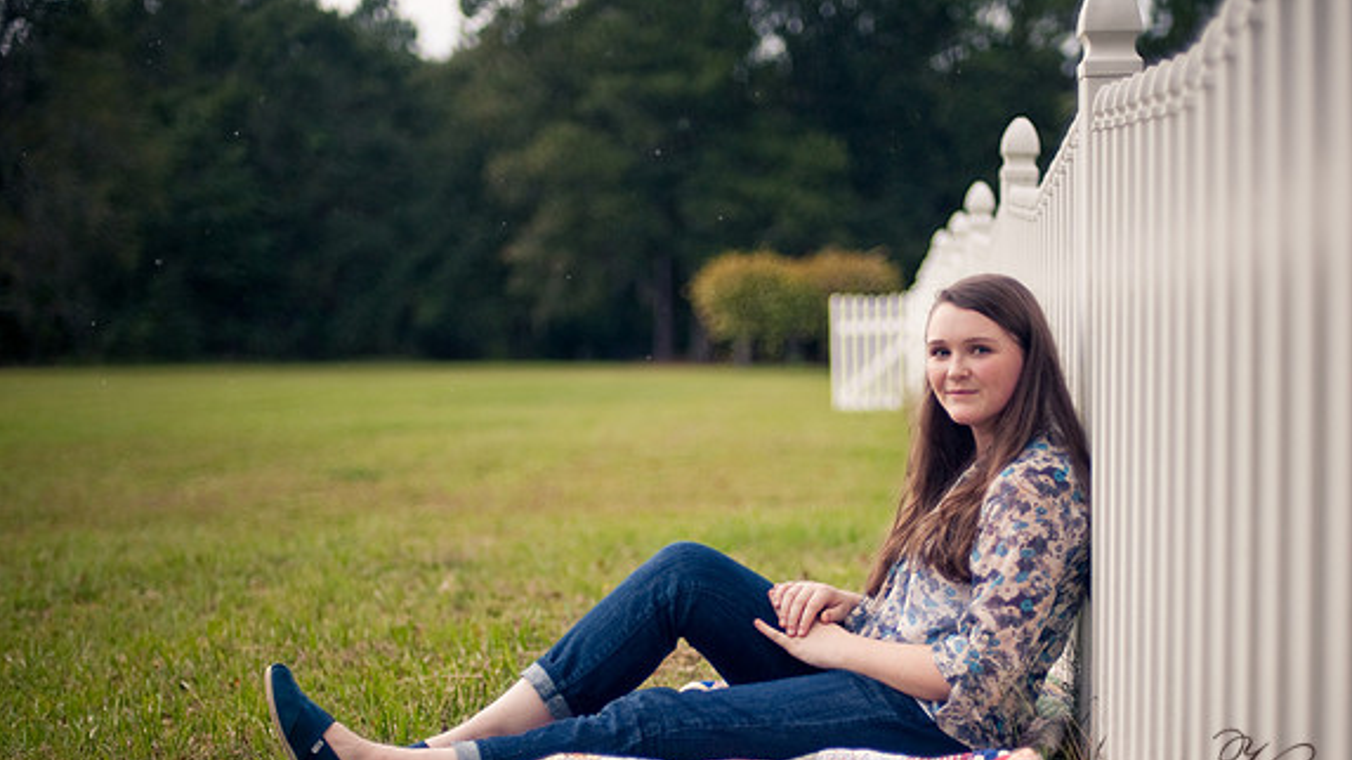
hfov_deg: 39.2
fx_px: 1900
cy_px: 432
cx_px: 682
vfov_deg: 22.6
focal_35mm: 53
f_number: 1.4
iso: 200
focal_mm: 50
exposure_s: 1/1600
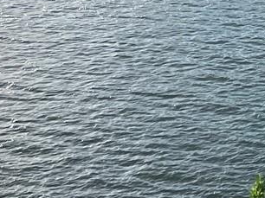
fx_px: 1040
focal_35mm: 136
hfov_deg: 13.6
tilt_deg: -4.6
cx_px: 409
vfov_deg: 10.1
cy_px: -186
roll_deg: +0.9
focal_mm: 5.7
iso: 50
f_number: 1.5
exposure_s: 1/11364
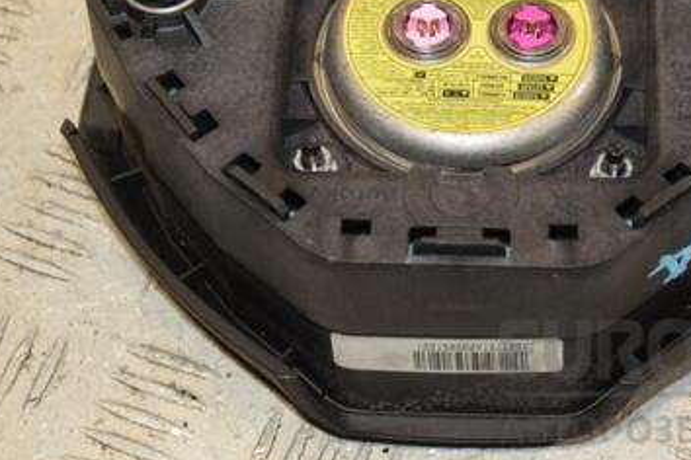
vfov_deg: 10.8
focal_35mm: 127
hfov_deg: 16.1
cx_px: 463
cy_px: 90
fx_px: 2438
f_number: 5
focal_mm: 50
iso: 800
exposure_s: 1/160
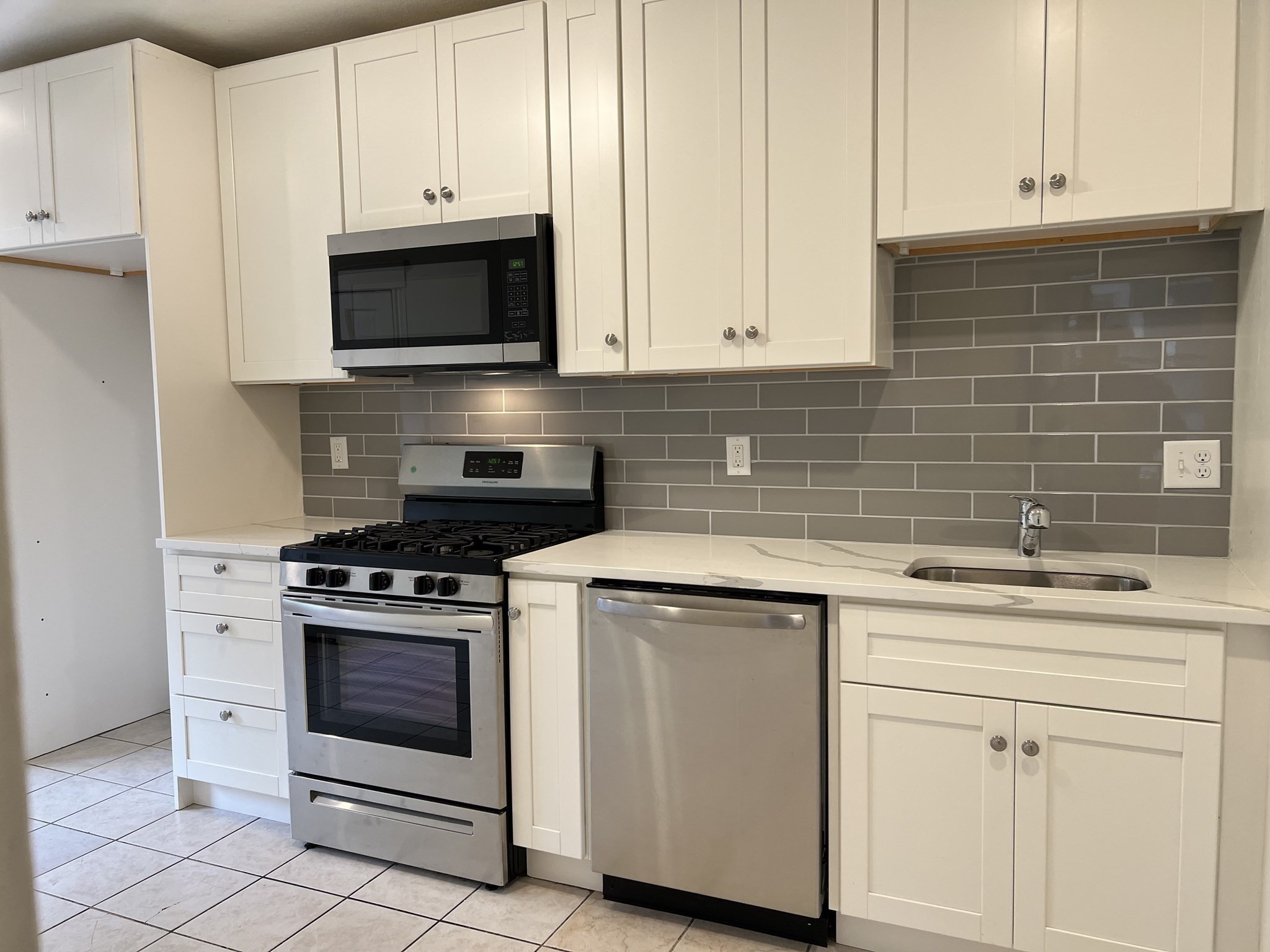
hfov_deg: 67.3
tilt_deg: -4.7
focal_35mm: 26
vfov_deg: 53.1
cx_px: 635
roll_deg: +1.3
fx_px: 954
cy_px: 476
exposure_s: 1/120
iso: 100
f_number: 1.5
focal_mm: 5.7
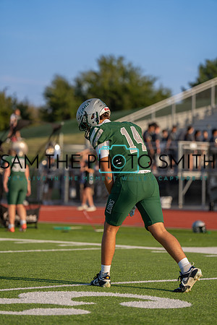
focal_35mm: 136
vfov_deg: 15.1
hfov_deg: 10.1
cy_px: 162
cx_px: 108
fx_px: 1230
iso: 100
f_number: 2.8
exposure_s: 1/1600
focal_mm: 136
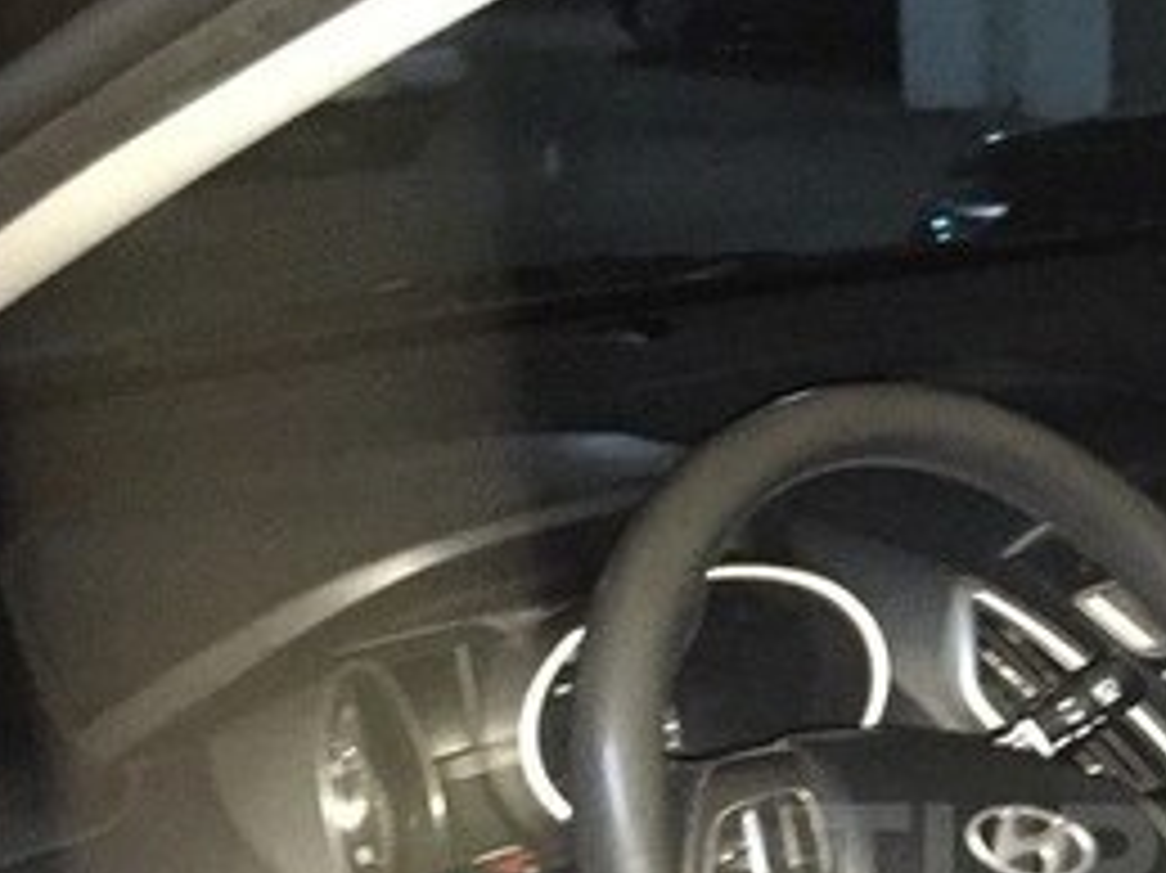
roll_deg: -0.9
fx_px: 2491
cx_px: 1270
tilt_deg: -22.0
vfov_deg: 19.3
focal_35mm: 74
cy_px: 871
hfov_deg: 24.6
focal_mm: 4.15
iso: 1250
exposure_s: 1/17
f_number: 2.2
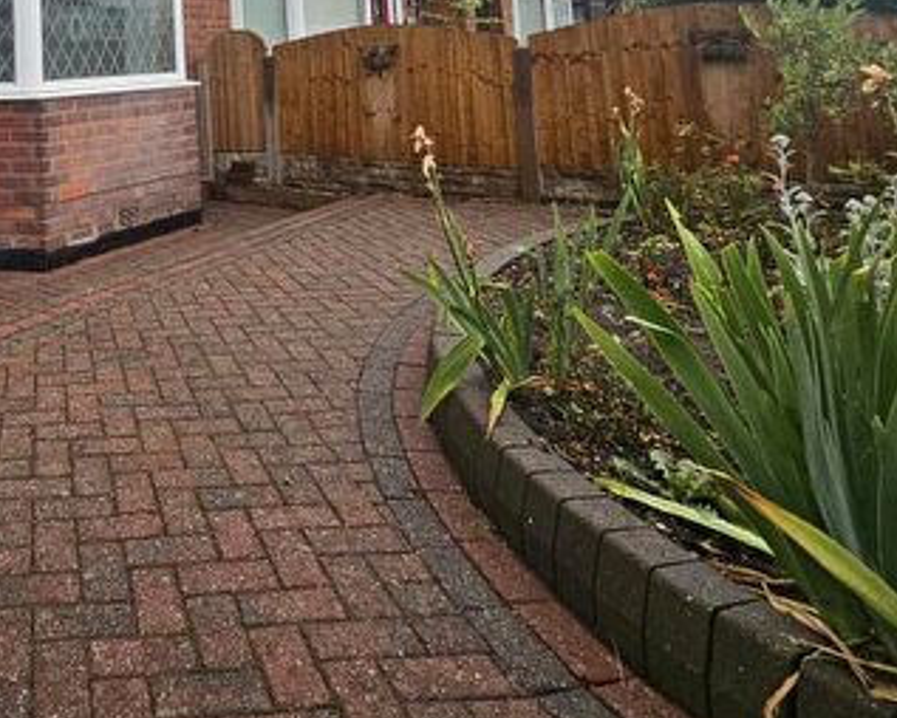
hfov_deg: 52.7
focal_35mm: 28
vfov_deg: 44.1
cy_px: 1
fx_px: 744
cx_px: 54
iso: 50
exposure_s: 1/368
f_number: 2.2
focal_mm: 2.2
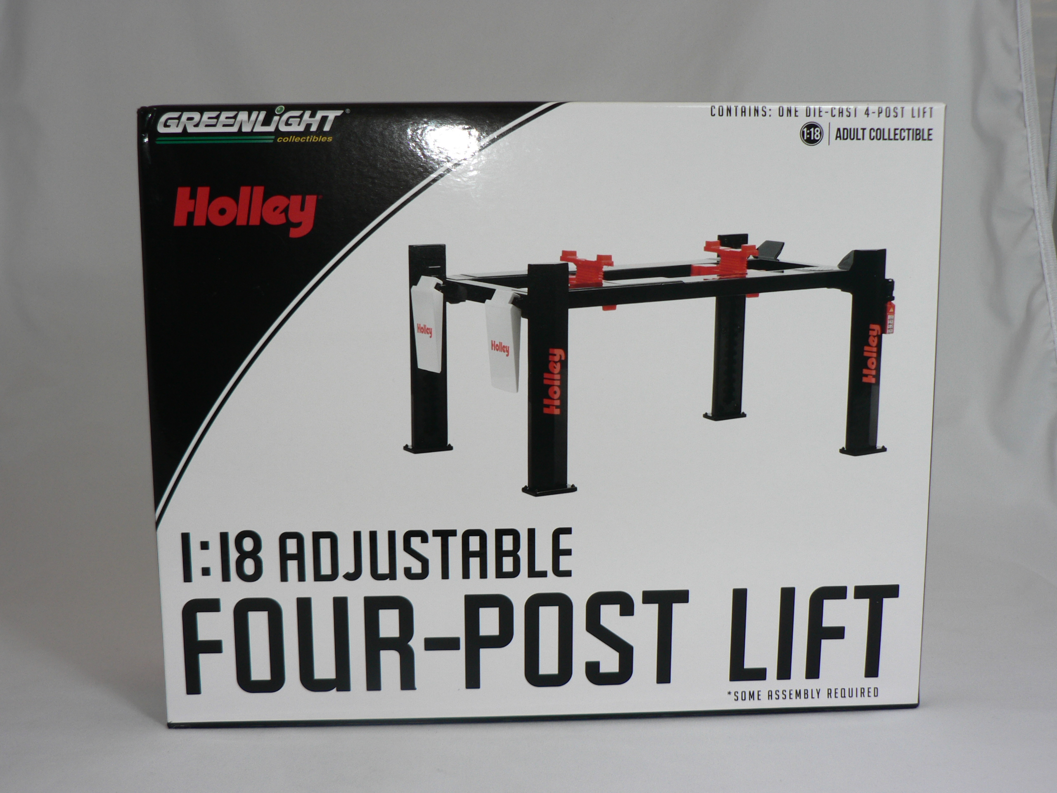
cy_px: 396
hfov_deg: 43.9
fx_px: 1313
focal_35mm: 43
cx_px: 528
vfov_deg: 33.6
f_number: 2.8
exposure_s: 1/60
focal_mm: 7.2
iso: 80
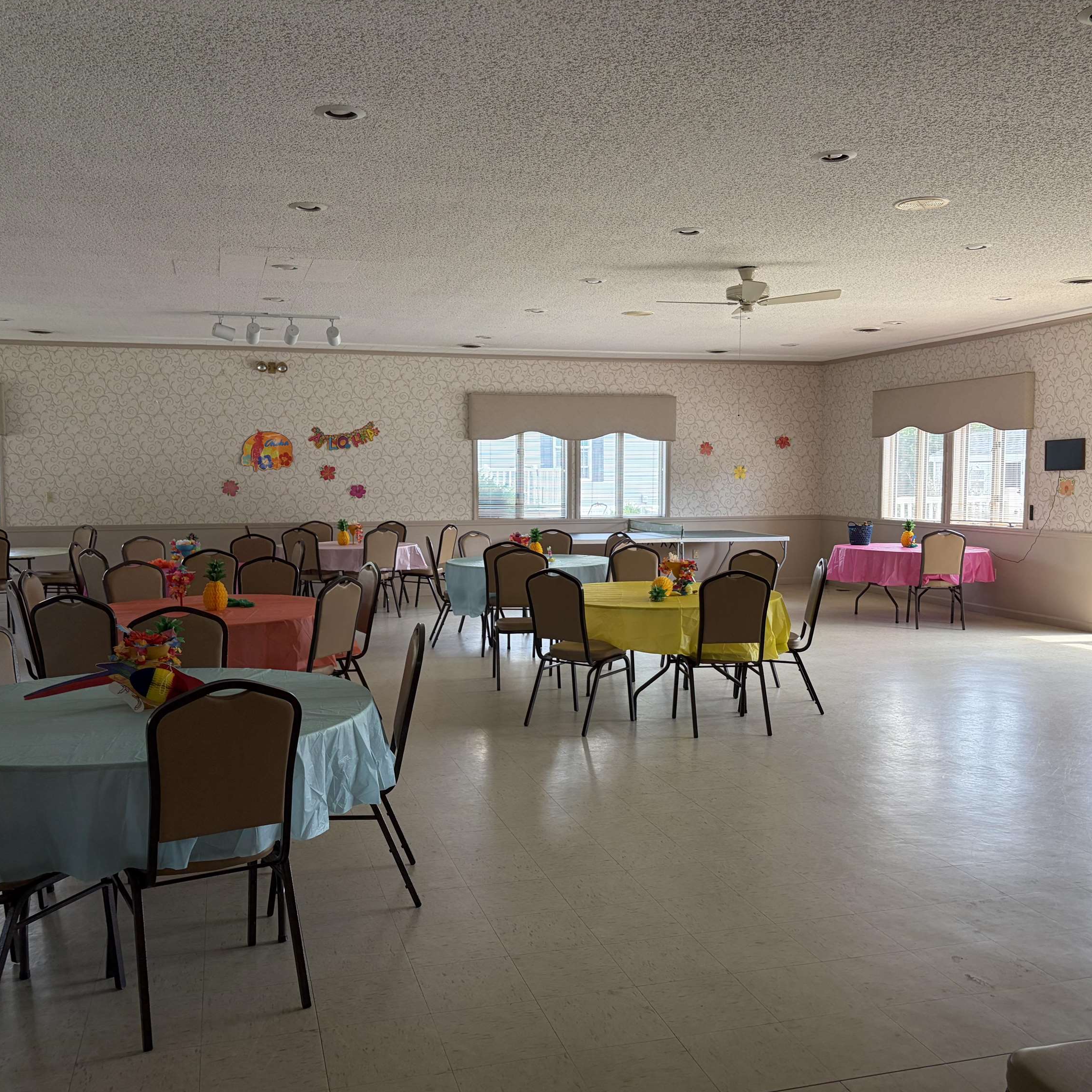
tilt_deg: -5.0
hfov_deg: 52.5
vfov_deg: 52.5
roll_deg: +1.7
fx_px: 1106
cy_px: 549
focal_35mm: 31
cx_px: 542
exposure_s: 1/157
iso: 100
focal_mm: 5.96
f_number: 1.6
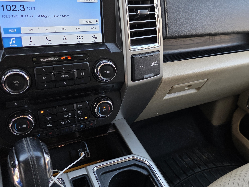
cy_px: 80
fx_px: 266
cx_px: 174
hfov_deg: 48.9
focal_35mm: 37
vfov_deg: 38.6
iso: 80
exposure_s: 1/180
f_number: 1.7
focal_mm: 6.3
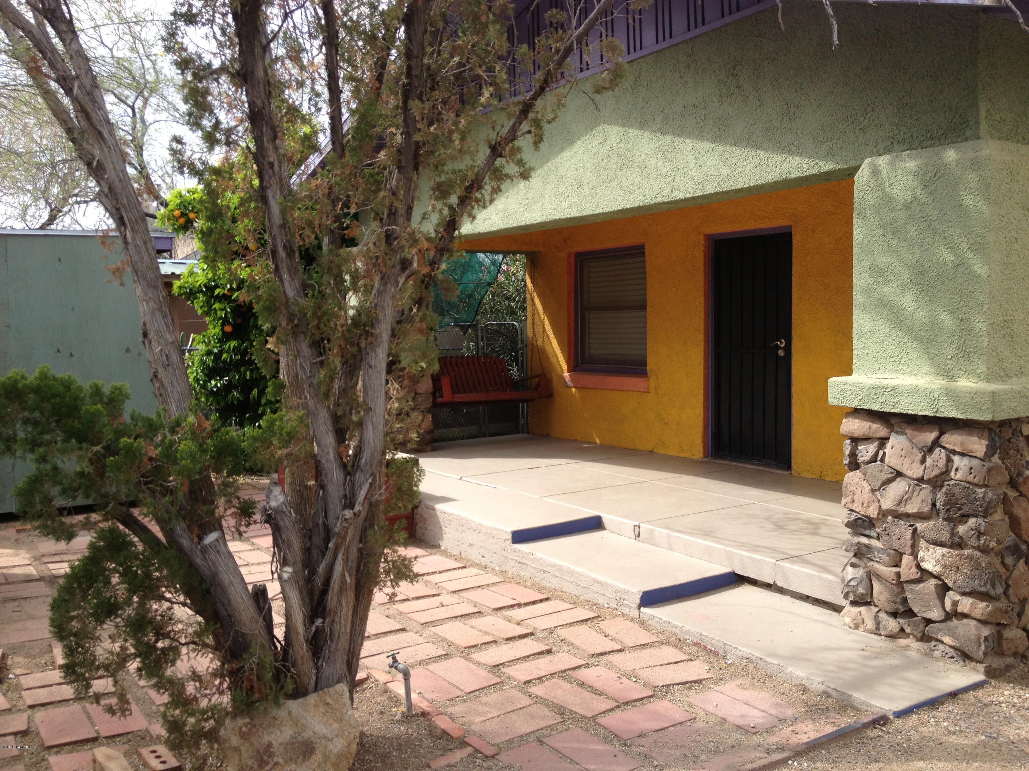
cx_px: 514
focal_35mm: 35
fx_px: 1040
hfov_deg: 52.6
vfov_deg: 40.7
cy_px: 386
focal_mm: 4.28
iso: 50
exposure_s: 1/627
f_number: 2.4
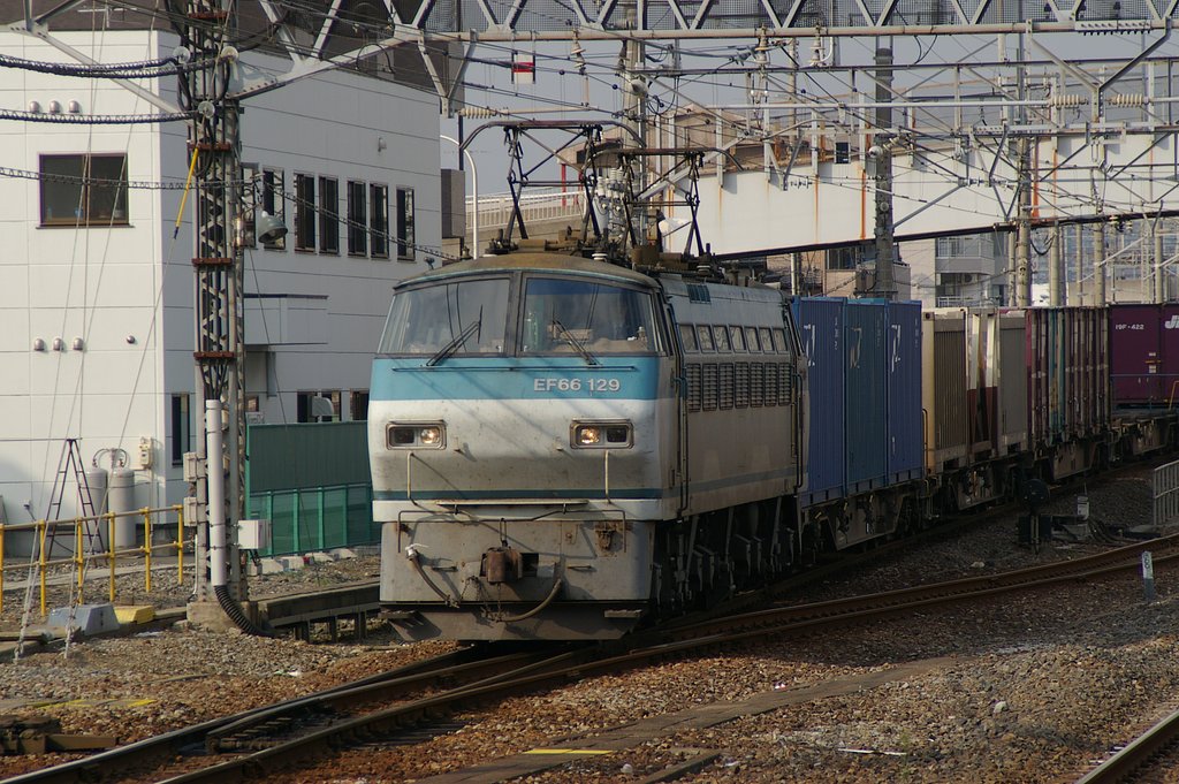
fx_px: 9817
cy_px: 392
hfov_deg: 6.9
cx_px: 590
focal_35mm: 300
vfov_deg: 4.6
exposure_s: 1/400
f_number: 10
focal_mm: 200
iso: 200
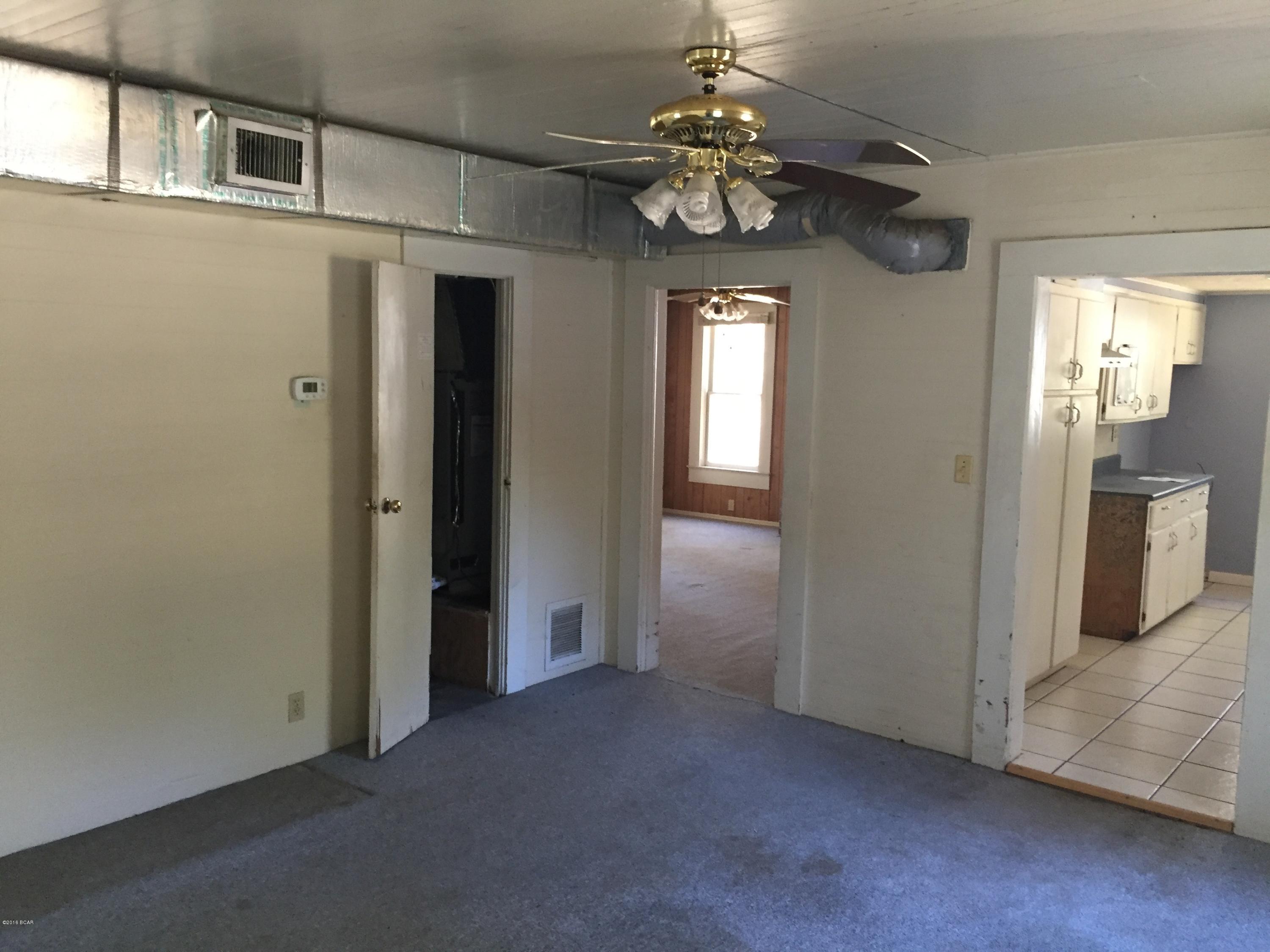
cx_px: 635
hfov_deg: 61.7
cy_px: 476
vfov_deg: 48.2
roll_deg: -1.0
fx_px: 1064
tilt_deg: -0.9
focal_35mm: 29
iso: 160
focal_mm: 4.15
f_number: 2.2
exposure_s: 1/30
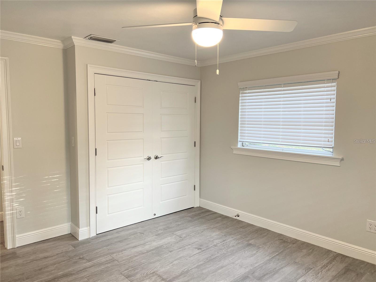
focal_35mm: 26
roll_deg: -0.1
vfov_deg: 53.1
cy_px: 141
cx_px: 188
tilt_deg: -4.5
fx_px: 282
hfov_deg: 67.3
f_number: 1.5
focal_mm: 5.7
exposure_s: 1/60
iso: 80
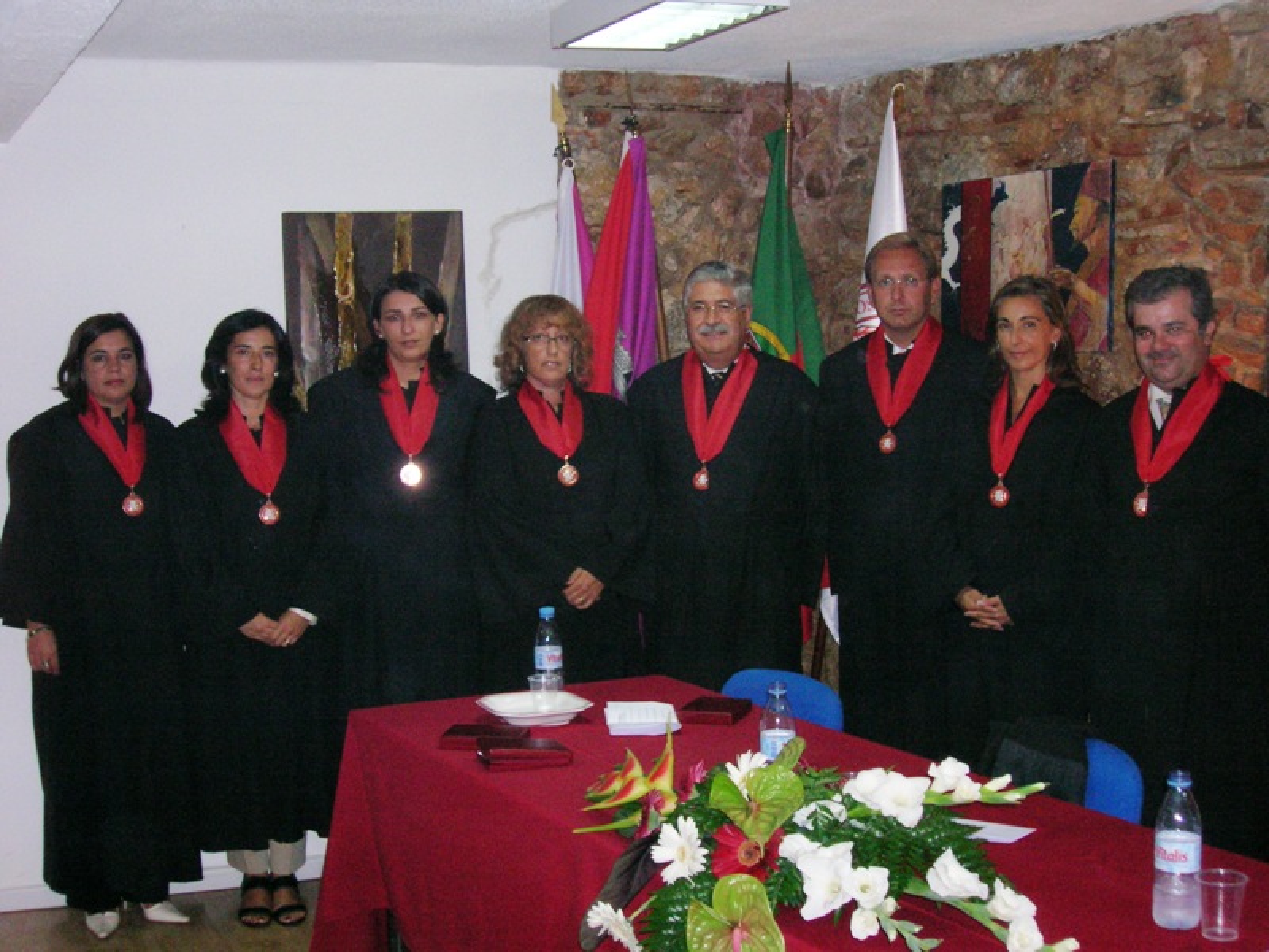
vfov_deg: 31.5
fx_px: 1686
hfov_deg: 41.2
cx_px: 634
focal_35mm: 46
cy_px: 476
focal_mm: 7.7
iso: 200
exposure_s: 1/60.1
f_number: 3.2
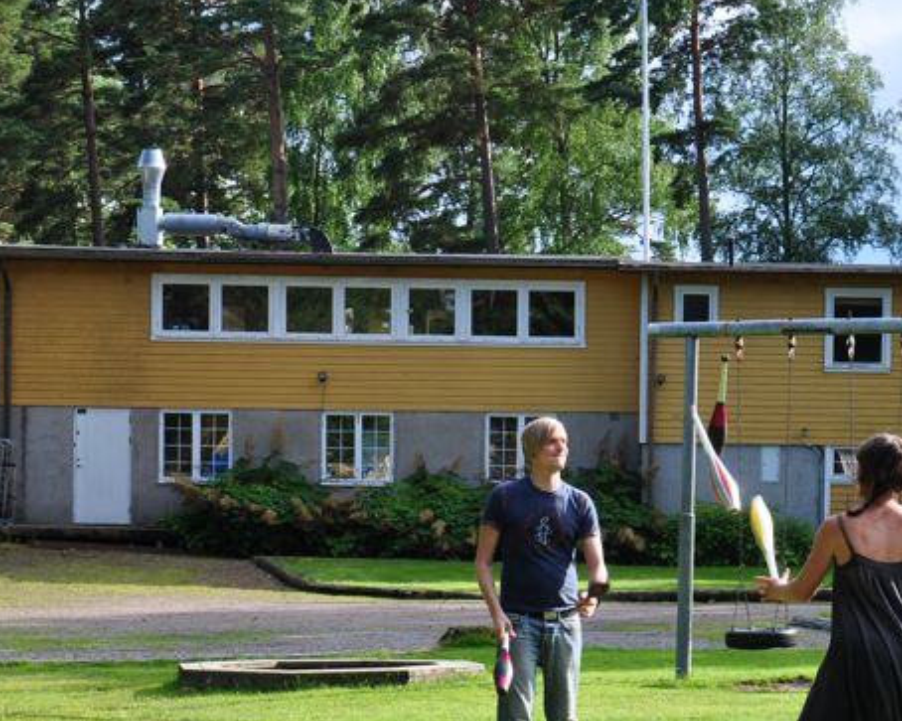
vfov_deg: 13.8
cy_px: 540
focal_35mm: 111
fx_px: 2964
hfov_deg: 17.2
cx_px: 715
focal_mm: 35
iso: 200
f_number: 9
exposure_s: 1/160
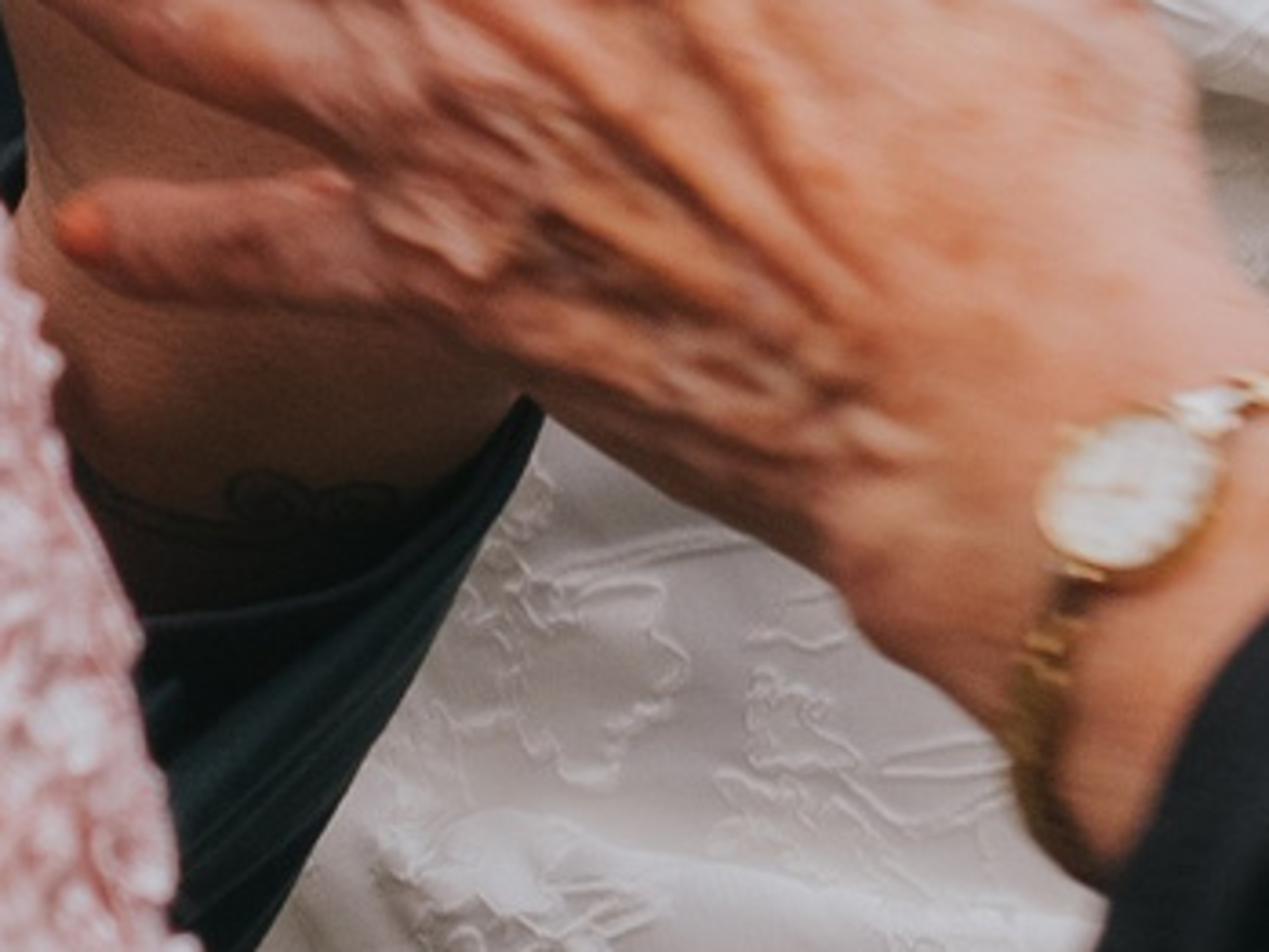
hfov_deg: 3.4
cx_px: 1004
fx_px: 21526
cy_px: -1117
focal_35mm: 587
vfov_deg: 2.5
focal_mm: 40
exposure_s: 1/125
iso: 200
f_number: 4.5
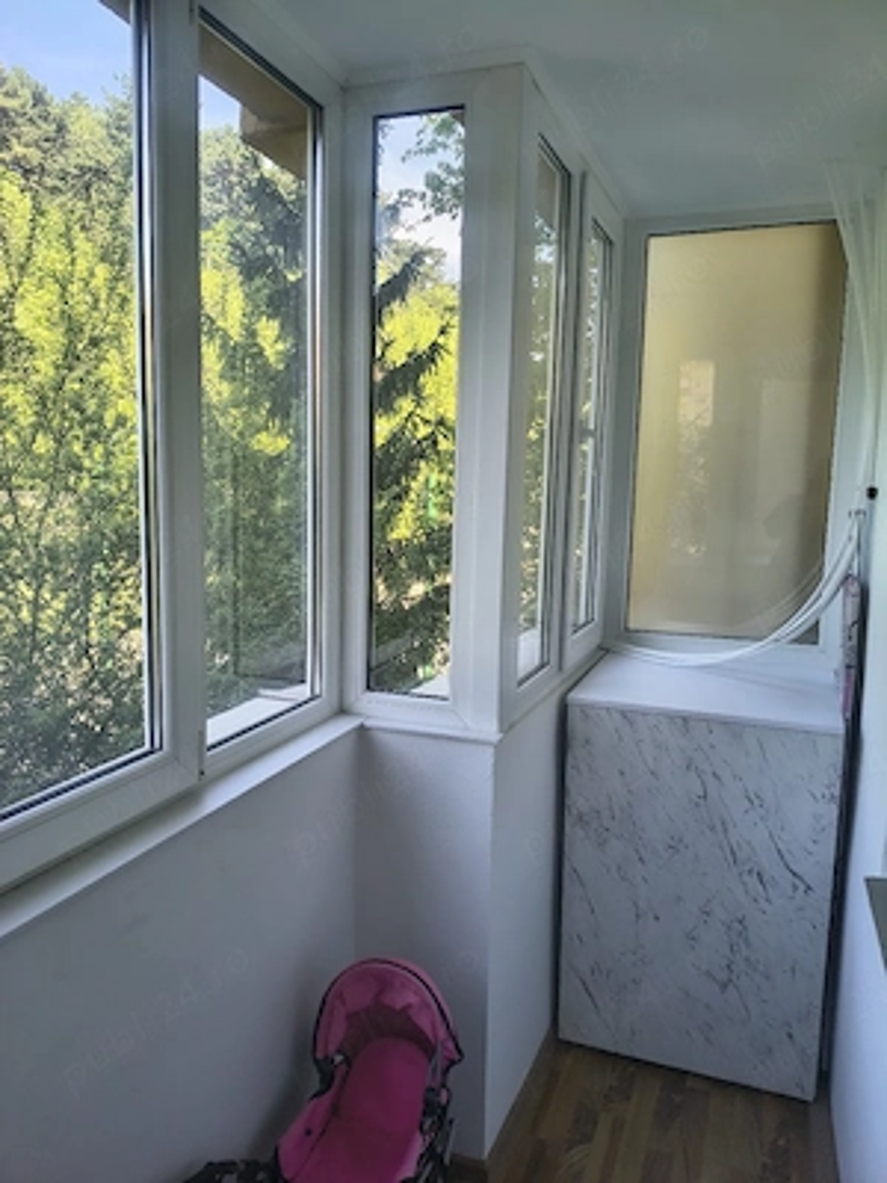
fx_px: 888
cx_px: 444
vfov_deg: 67.3
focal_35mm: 26
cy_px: 592
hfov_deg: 53.1
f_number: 1.8
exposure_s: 1/294
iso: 101
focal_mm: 4.81
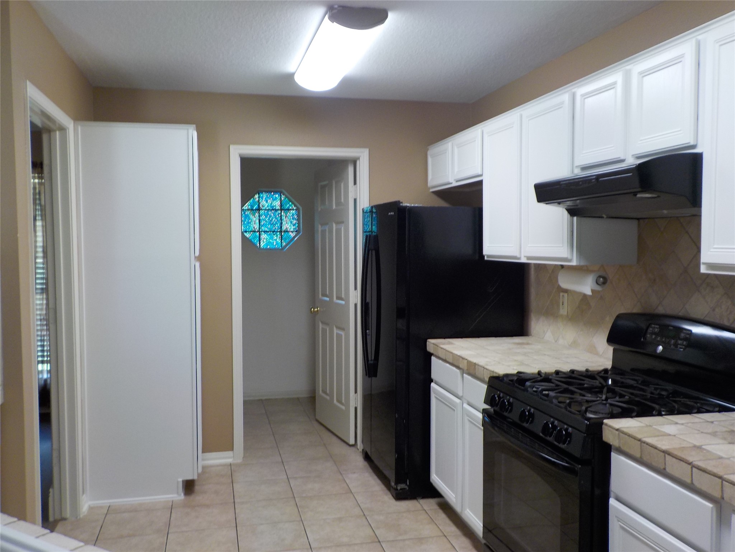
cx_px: 368
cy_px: 276
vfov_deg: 46.8
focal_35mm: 30
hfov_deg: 60.0
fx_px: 637
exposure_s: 1/30
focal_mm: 4.1
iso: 140
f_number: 3.3
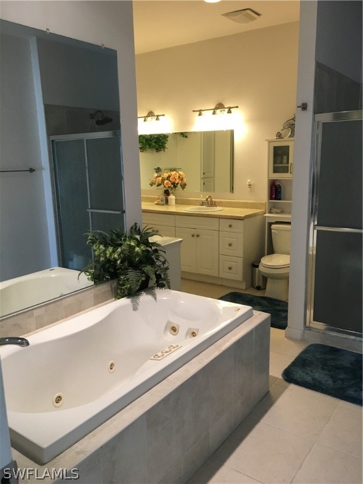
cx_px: 182
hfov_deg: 48.2
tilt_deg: -14.6
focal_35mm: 29
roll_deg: -0.5
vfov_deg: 61.7
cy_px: 242
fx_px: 405
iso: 40
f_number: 2.2
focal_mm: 4.15
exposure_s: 1/30
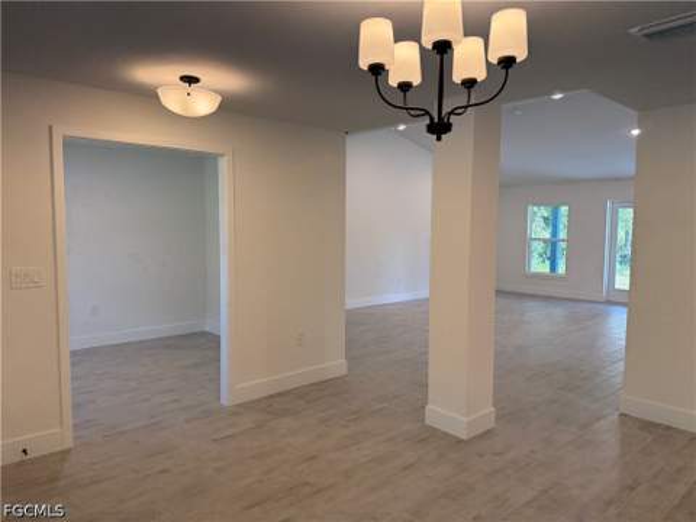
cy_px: 261
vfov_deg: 56.8
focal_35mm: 24
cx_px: 348
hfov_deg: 71.6
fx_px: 483
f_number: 1.78
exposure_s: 1/228
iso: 125
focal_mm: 6.76
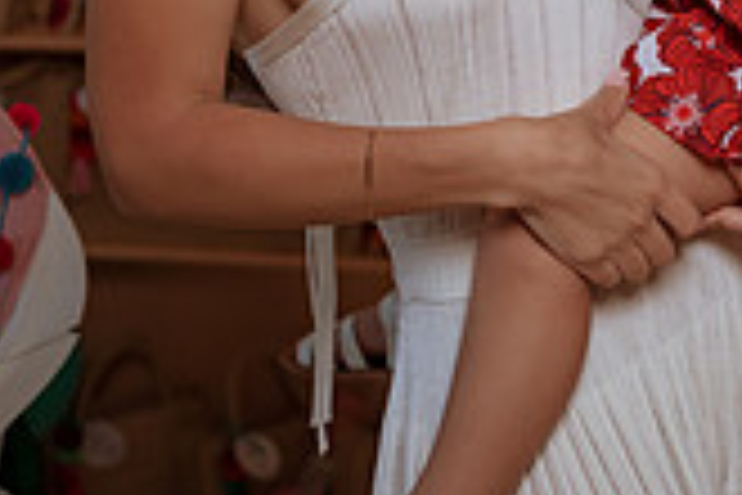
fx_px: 2535
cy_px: -340
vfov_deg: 10.6
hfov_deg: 15.6
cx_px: 1030
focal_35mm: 123
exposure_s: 1/1250
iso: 160
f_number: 1.8
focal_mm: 35
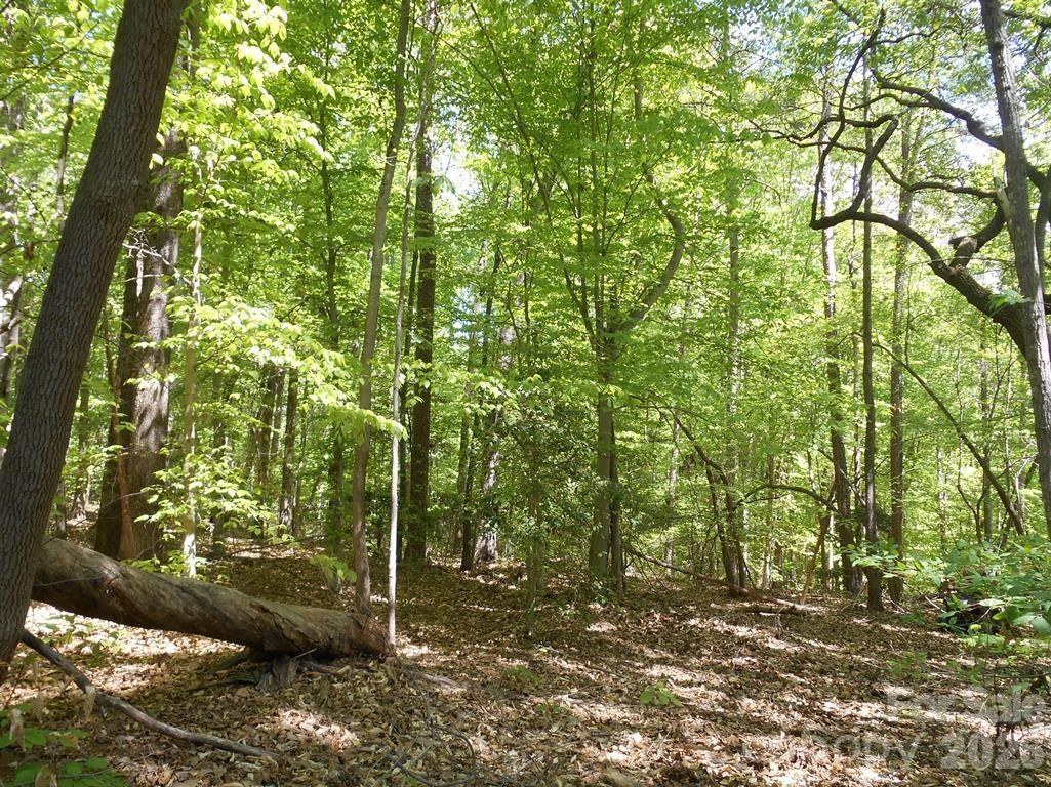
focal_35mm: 26
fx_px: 789
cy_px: 394
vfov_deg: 53.0
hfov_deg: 67.3
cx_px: 526
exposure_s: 1/50
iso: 80
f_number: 3.4
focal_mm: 4.7
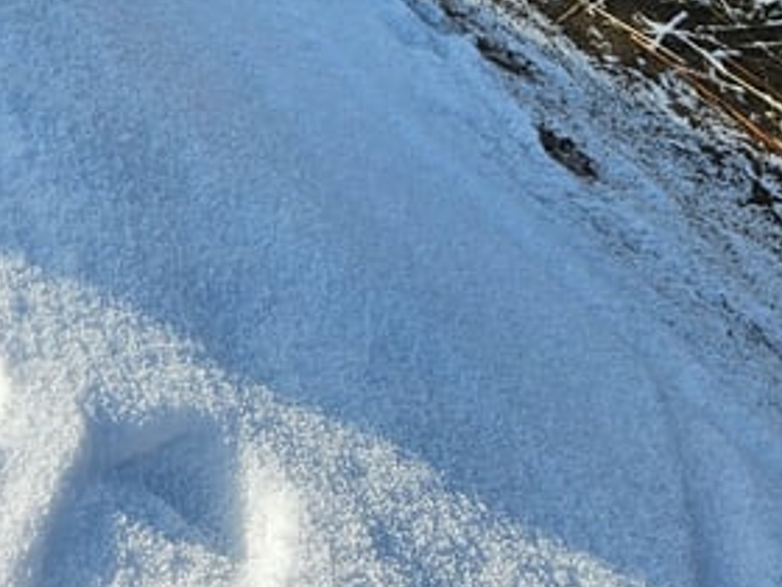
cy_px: -471
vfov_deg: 15.2
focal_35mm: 84
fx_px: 1898
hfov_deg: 23.2
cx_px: 299
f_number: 1.8
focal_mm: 5.4
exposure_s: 1/1936
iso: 25
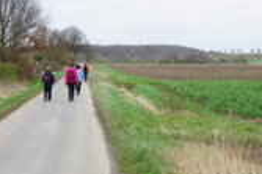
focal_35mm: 84
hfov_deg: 24.2
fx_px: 611
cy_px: 43
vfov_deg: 16.1
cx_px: 124
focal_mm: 35
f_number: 4.5
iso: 100
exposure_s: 1/125
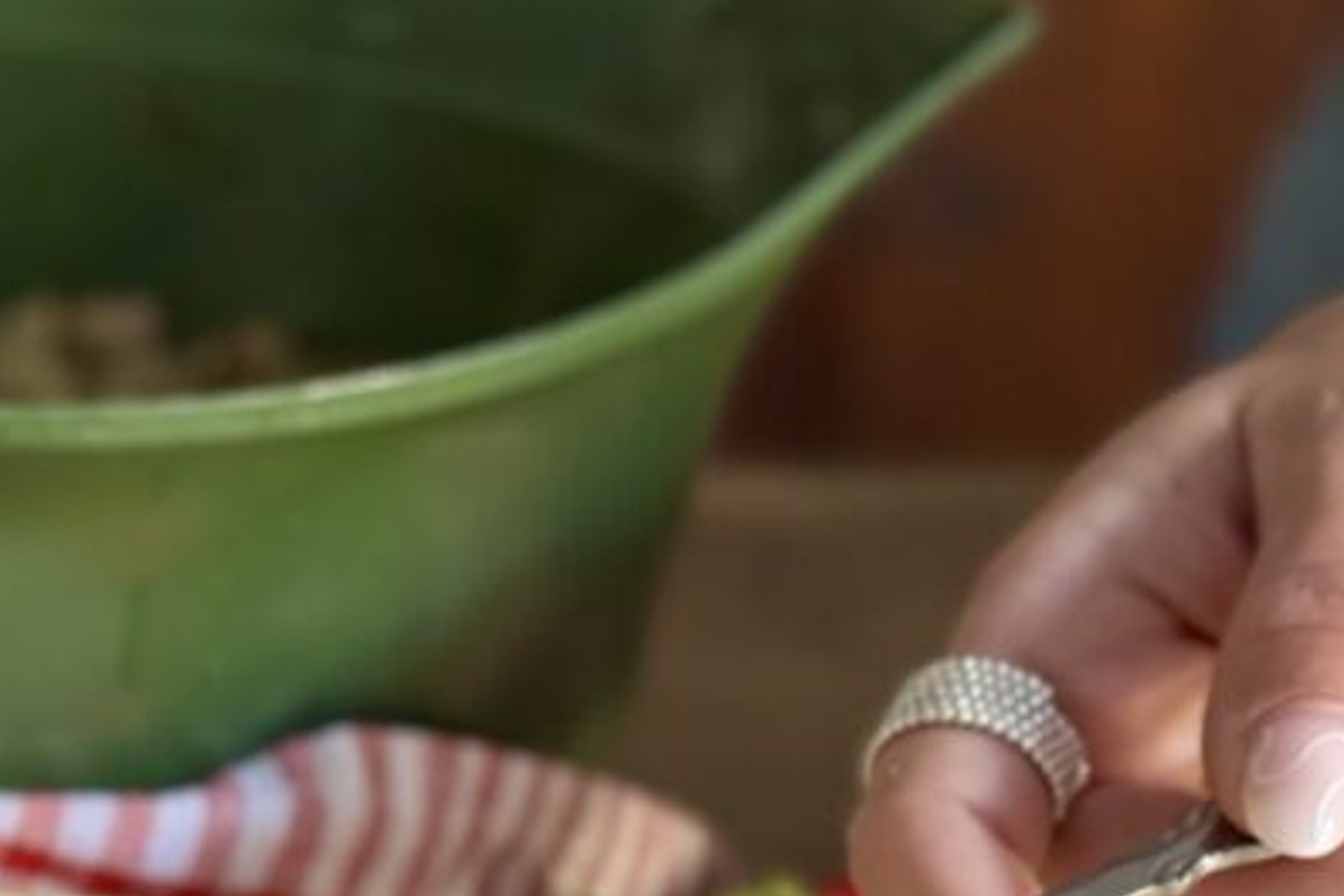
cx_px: -71
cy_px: 991
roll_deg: -1.6
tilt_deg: -24.3
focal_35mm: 121
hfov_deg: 16.5
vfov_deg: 11.2
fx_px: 4517
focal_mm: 6.76
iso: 320
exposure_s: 1/40
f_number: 1.78
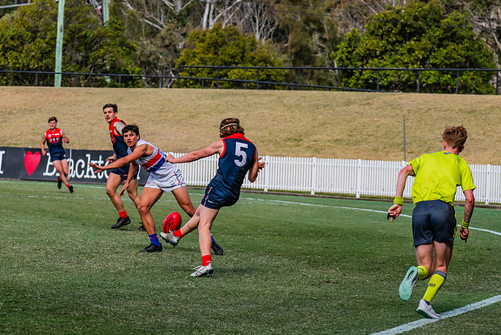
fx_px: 3132
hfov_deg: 9.1
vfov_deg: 6.1
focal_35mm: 225
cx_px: 214
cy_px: 143
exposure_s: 1/1600
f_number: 9
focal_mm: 195
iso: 800
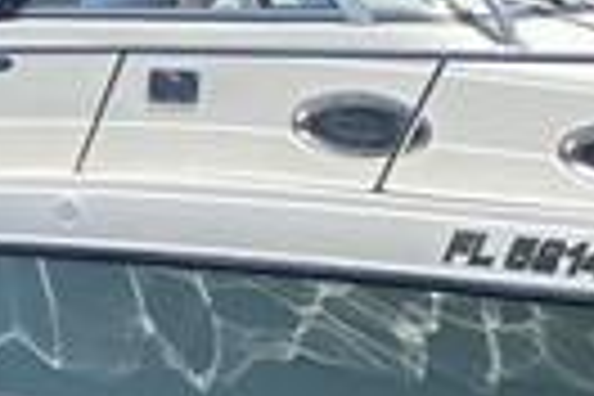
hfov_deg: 8.4
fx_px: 3448
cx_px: -1116
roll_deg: +1.3
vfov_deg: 6.5
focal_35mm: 209
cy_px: 441
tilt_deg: -13.1
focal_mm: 4.25
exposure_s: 1/3040
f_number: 1.8
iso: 32
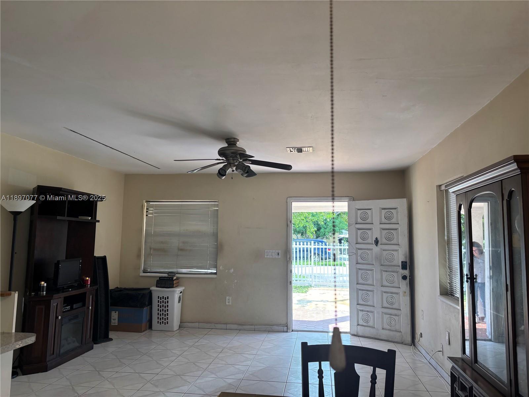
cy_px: 198
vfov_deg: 53.1
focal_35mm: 26
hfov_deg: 67.3
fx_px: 397
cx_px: 264
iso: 40
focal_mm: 5.96
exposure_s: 1/141
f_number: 1.6
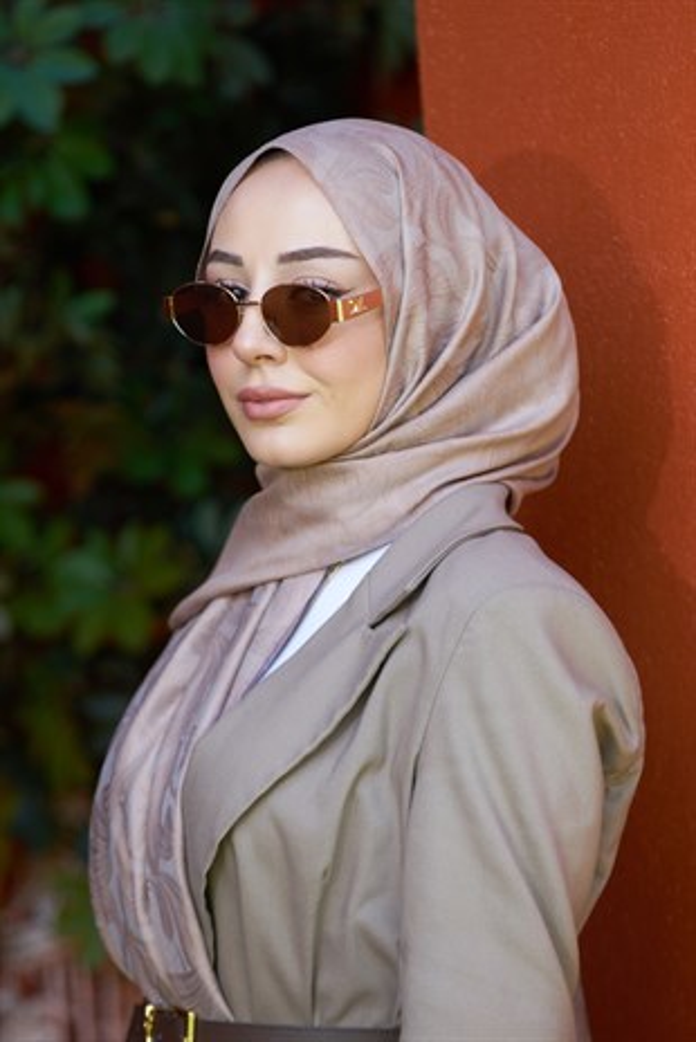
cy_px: 521
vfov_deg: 10.3
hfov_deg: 6.9
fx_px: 5791
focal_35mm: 200
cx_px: 348
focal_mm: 200
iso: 200
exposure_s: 1/200
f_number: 4
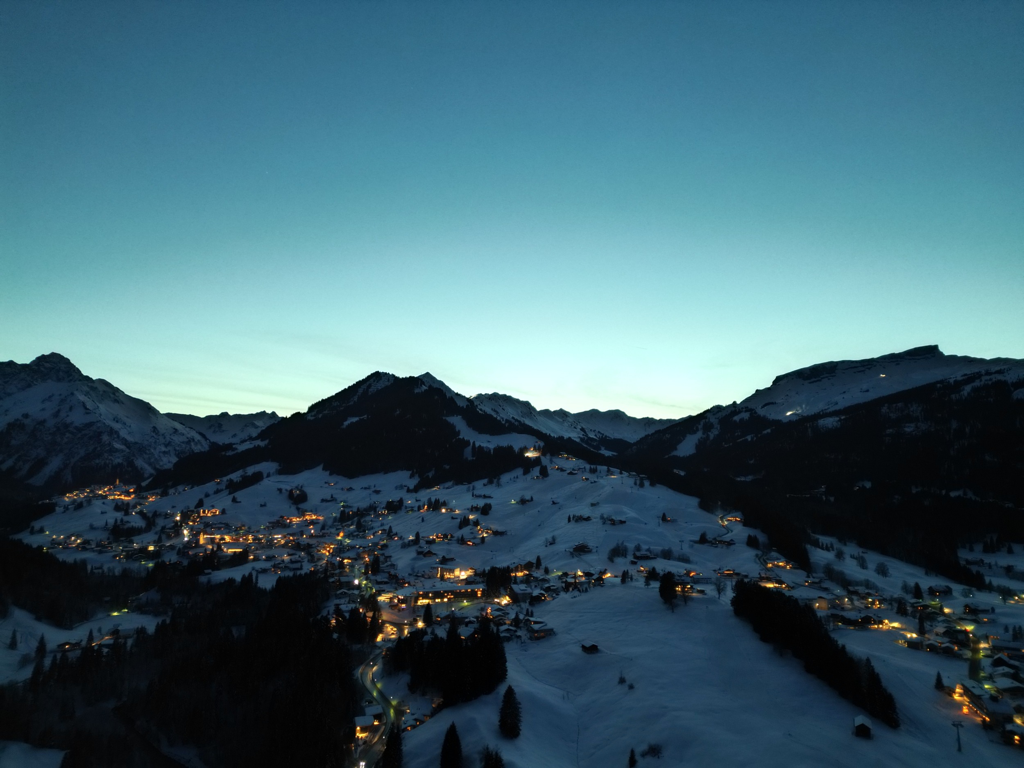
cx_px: 512
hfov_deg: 71.6
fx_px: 710
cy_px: 384
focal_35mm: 24
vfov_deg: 56.8
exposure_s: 1/15
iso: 780
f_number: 1.7
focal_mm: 6.72
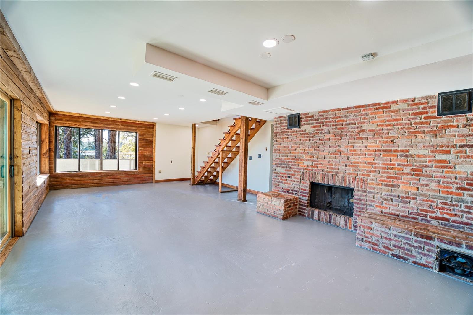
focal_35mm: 14
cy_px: 158
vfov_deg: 81.2
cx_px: 236
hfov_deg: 104.3
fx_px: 184
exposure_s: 1/8
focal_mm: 14
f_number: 7.1
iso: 200
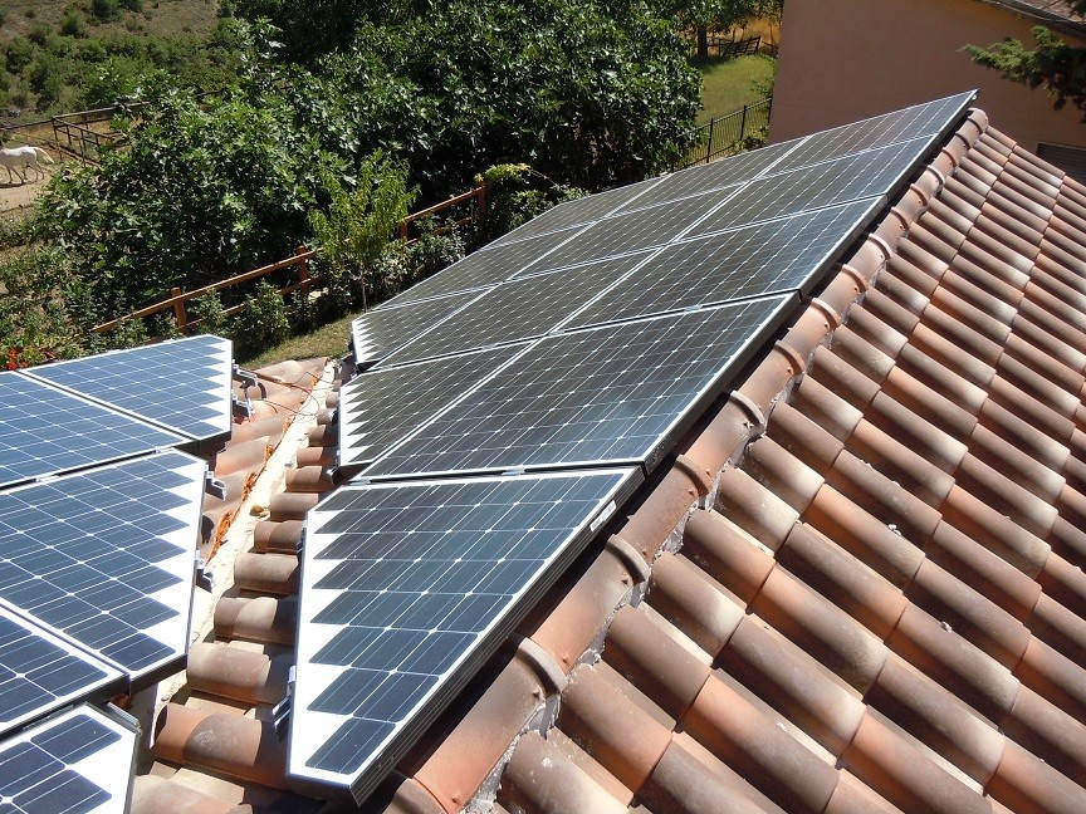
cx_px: 543
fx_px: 941
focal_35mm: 30
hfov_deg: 60.0
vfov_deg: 46.8
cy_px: 407
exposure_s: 1/640
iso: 100
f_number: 3.5
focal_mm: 5.4
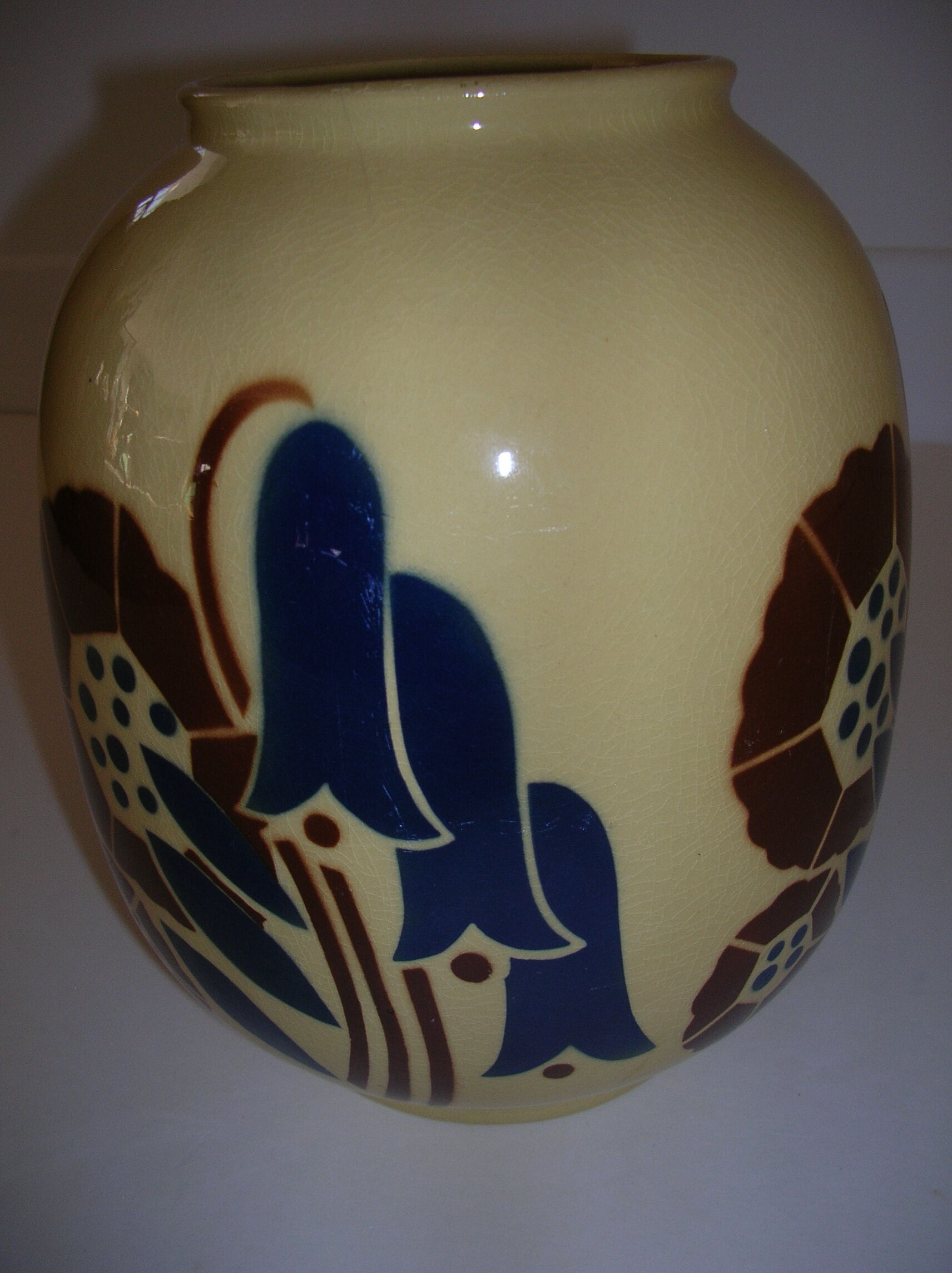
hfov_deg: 40.6
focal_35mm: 35
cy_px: 636
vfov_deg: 52.7
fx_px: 1285
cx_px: 476
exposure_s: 1/60.1
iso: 50
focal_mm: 5.8
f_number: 2.8
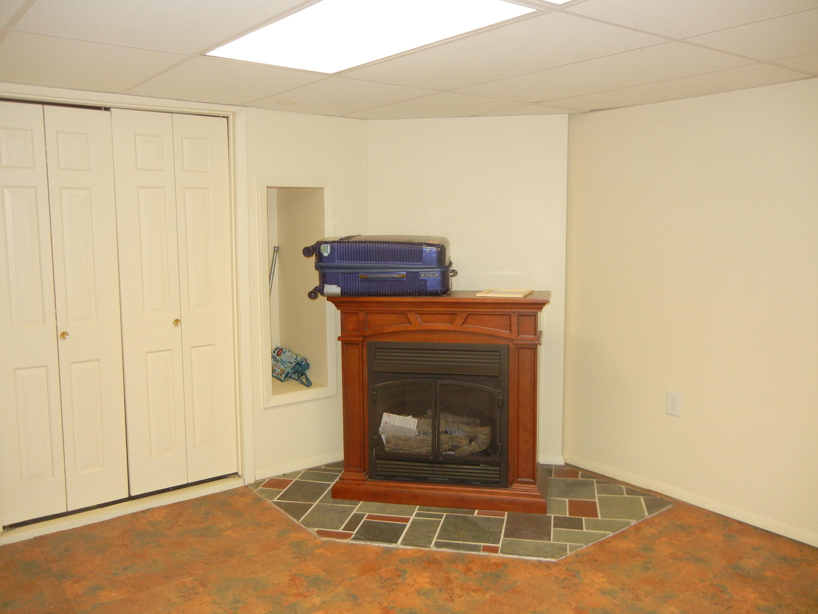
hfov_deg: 60.0
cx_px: 409
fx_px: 709
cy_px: 307
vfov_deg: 46.8
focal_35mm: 30
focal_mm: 5.4
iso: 279
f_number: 3.5
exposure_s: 1/30
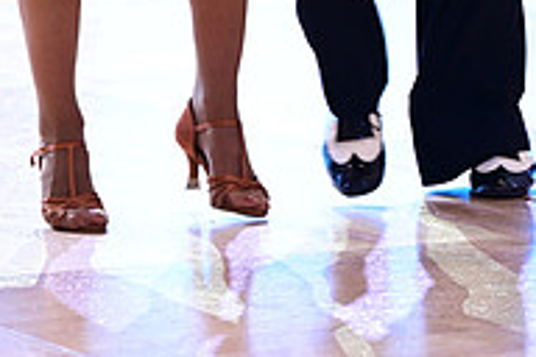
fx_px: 8084
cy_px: -413
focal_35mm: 543
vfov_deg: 2.5
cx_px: 195
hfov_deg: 3.8
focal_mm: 180
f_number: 2.8
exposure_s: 1/250
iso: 2000
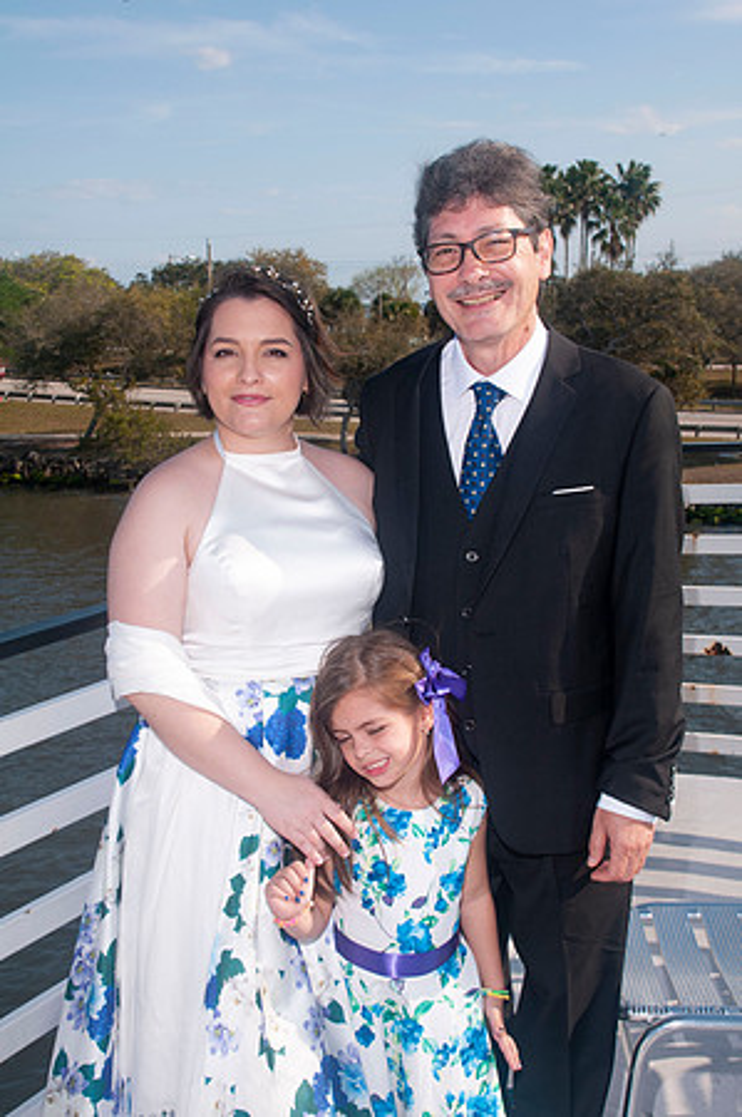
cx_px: 371
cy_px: 558
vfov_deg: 42.4
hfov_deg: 28.9
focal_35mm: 46
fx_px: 1441
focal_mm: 31
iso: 100
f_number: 10
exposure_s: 1/250
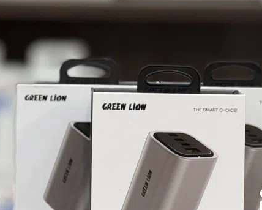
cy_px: 90
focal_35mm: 175
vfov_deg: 8.8
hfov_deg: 11.0
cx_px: 168
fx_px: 1358
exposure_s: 1/100
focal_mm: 15.66
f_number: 2.8
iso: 160
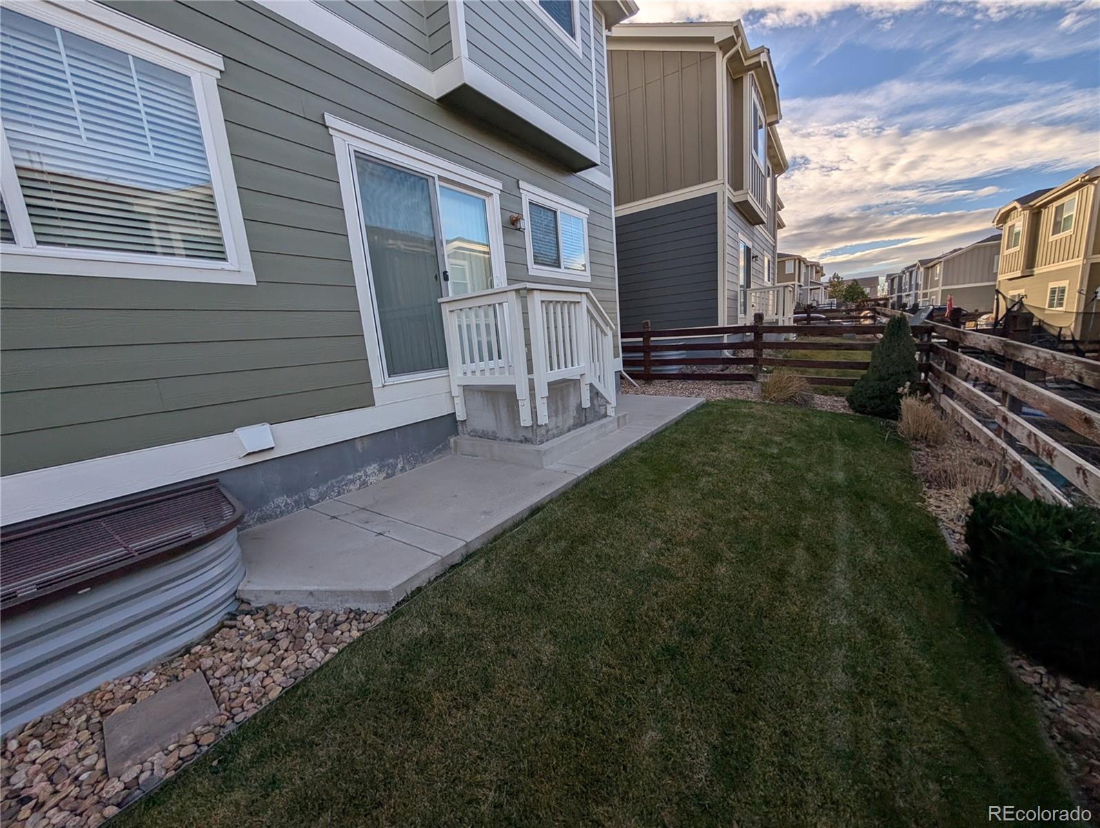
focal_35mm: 12
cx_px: 550
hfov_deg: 110.5
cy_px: 414
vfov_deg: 94.6
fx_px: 382
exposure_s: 1/1672
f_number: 1.7
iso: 38
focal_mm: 2.02
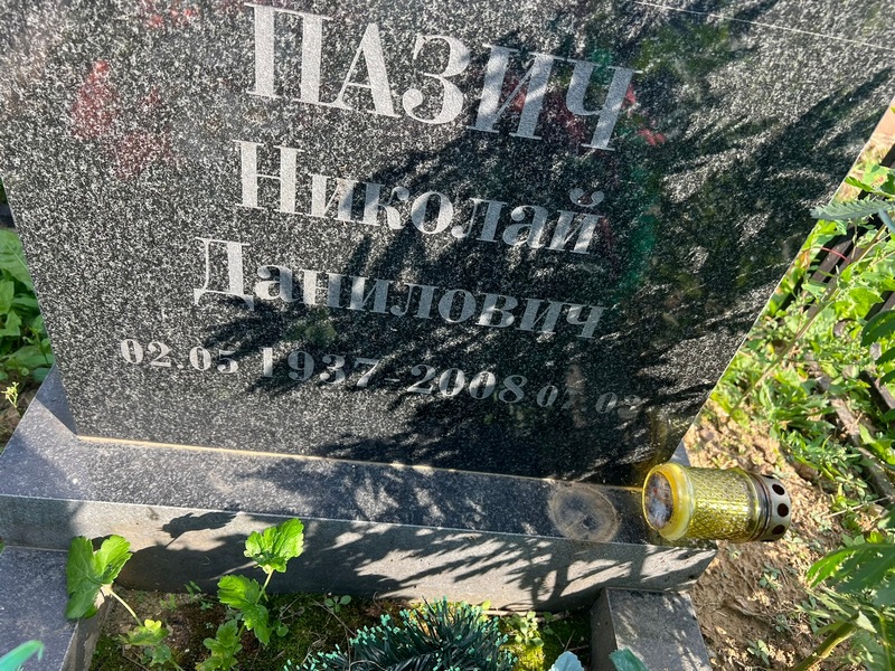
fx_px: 672
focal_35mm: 26
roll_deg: -12.6
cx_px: 448
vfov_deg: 53.1
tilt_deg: -39.8
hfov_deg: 67.3
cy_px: 336
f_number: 1.5
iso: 50
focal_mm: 5.7
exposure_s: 1/611
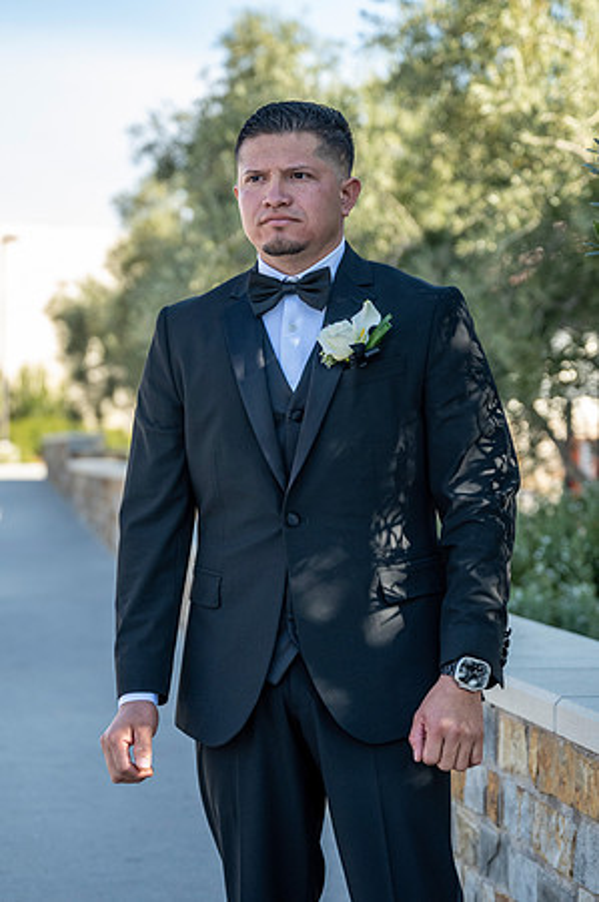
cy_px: 451
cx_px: 300
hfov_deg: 13.0
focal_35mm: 105
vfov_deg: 19.5
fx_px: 2626
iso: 400
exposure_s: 1/1600
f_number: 3.2
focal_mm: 70
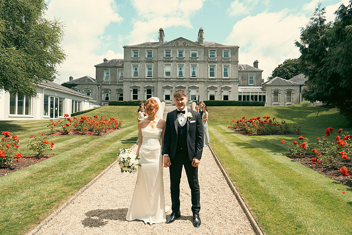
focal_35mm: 24
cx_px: 176
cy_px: 118
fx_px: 235
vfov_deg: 53.2
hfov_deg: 73.7
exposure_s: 1/160
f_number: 5
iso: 50
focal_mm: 24
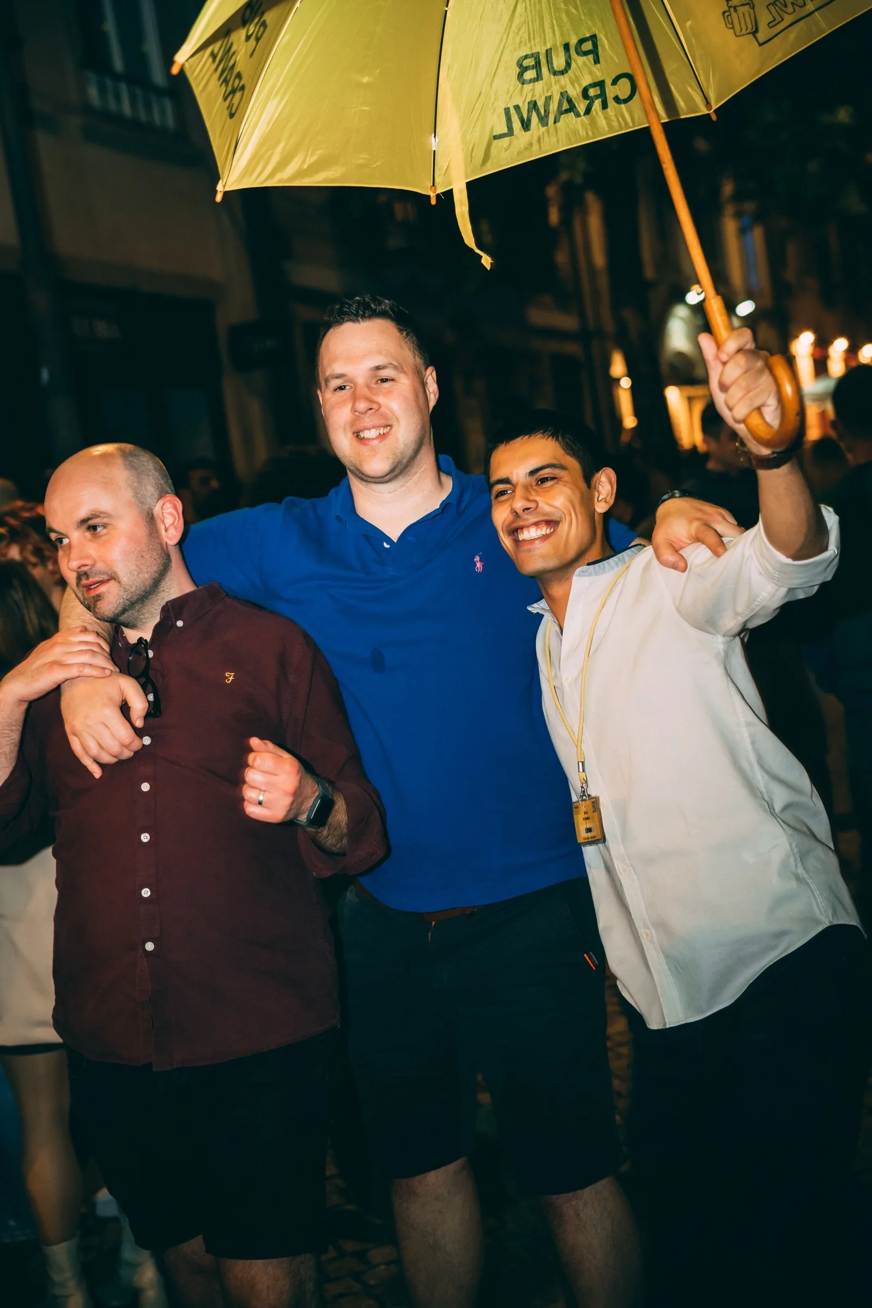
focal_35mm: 48
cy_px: 654
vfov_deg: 41.1
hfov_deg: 28.1
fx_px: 1744
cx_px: 436
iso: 800
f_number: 2.8
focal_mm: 48
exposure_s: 1/30
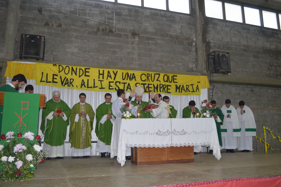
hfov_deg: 57.3
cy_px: 94
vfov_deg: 39.9
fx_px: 257
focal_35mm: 33
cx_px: 140
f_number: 3.8
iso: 800
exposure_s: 1/30
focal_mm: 22
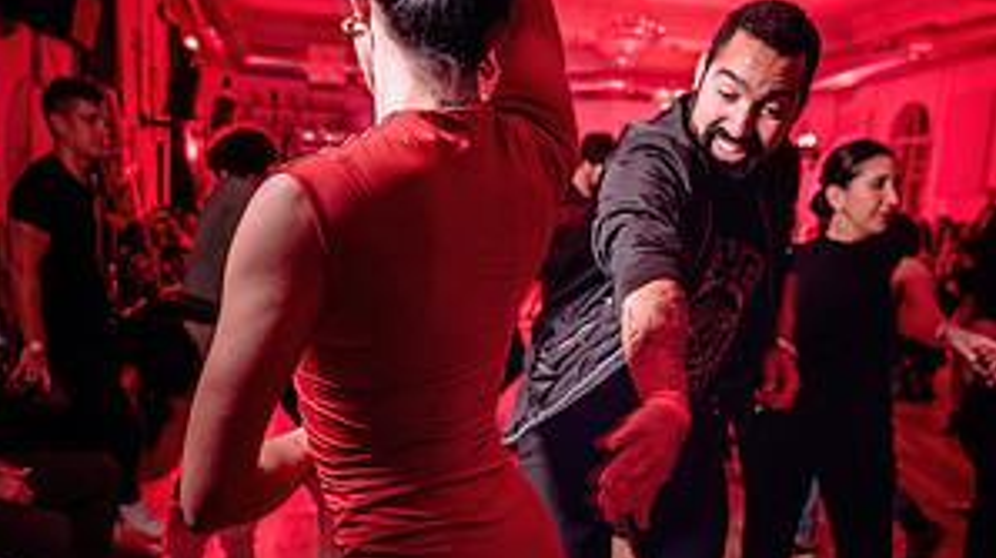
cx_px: 498
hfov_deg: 52.8
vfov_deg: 30.6
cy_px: 418
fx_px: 1003
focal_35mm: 38
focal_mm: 24
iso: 800
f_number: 3.2
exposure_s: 1/60
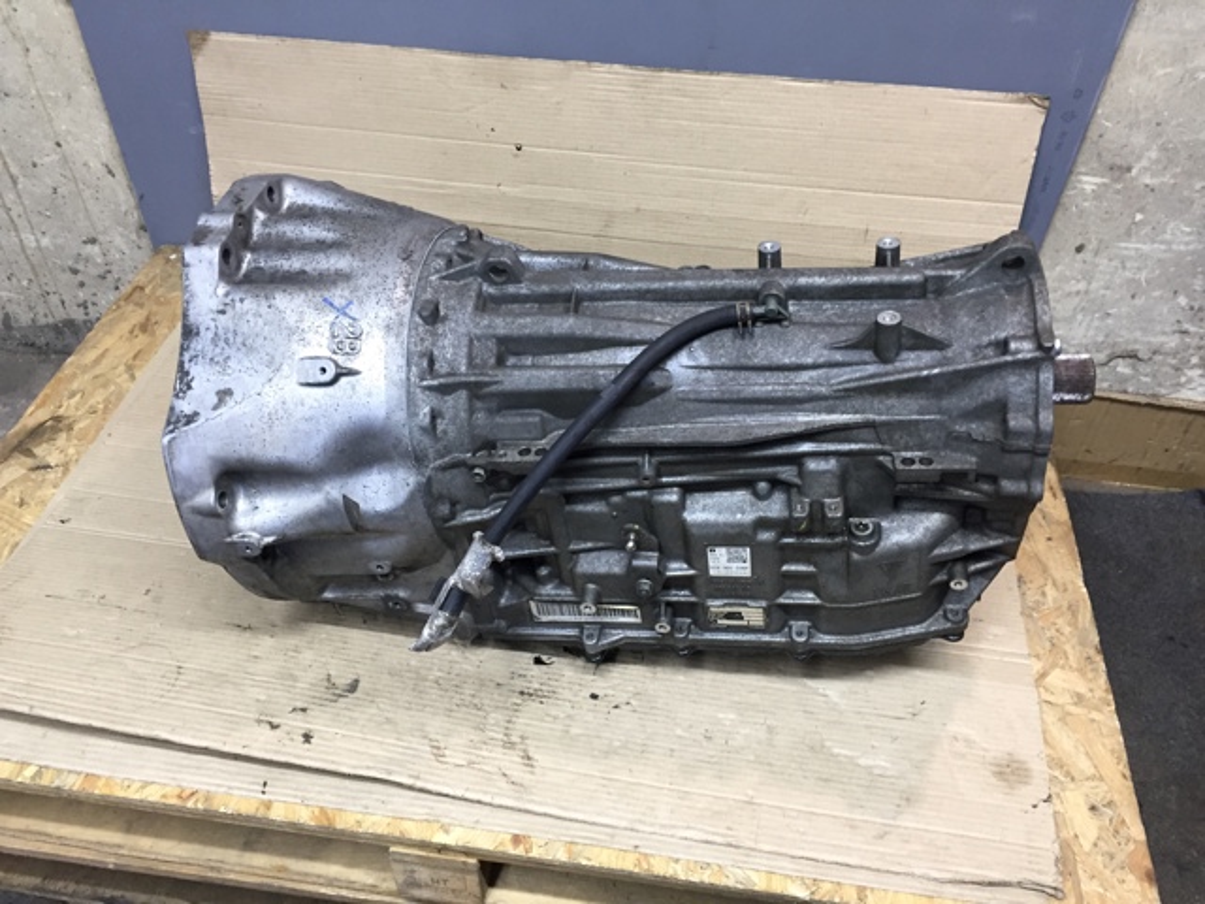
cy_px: 452
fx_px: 1010
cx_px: 602
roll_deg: -1.9
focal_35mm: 29
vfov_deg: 48.2
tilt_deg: -44.8
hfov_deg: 61.7
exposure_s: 1/33
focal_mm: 4.15
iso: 80
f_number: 2.2
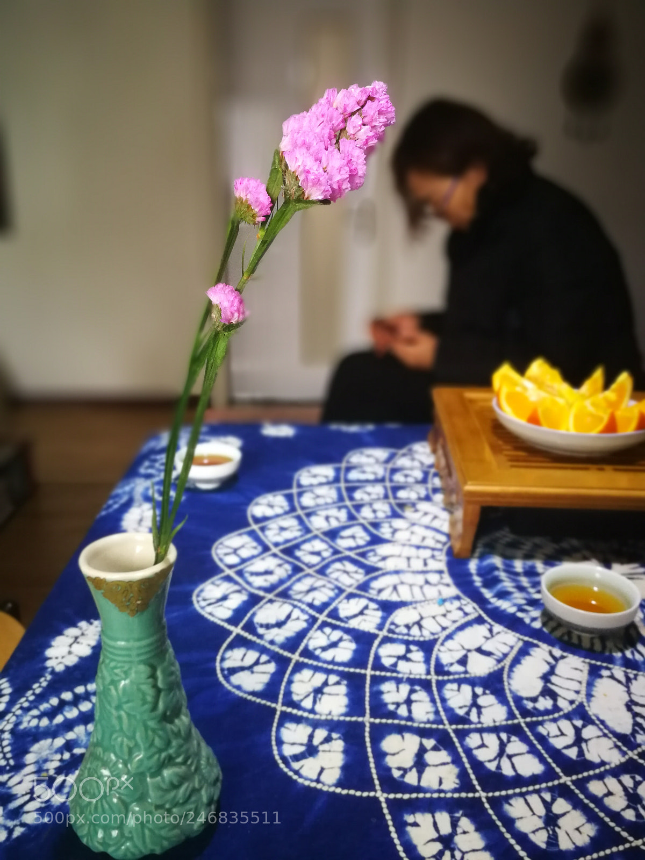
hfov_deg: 51.4
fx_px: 671
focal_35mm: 27
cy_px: 430
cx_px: 322
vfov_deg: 65.3
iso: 500
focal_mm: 3.95
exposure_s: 1/24
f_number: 0.95
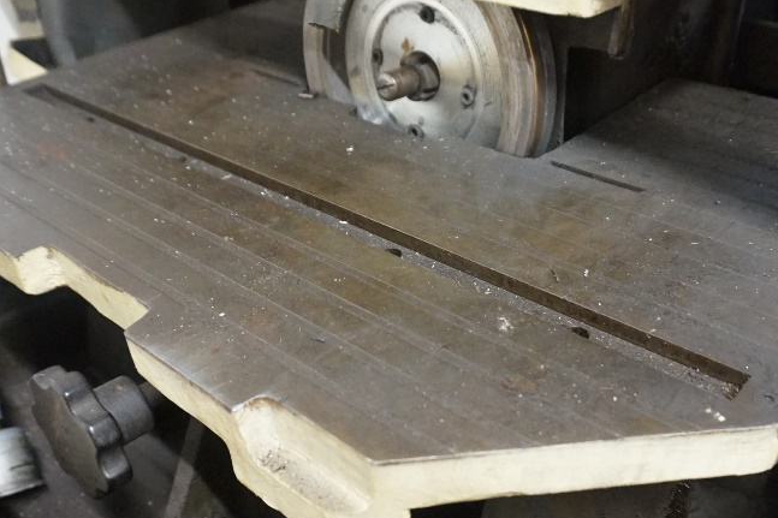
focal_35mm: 38
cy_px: 312
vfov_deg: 34.9
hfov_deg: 50.4
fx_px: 821
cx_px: 461
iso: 3200
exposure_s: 1/40
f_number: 3.5
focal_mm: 16
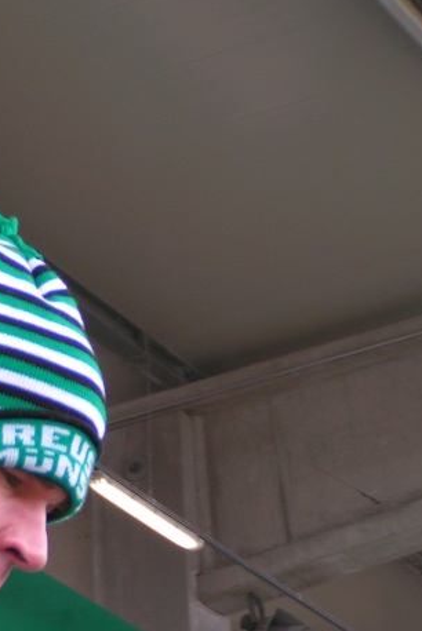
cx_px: -109
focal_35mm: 196
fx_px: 3441
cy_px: 361
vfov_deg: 10.5
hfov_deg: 7.0
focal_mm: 16.6
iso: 50
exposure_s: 1/125
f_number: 3.5
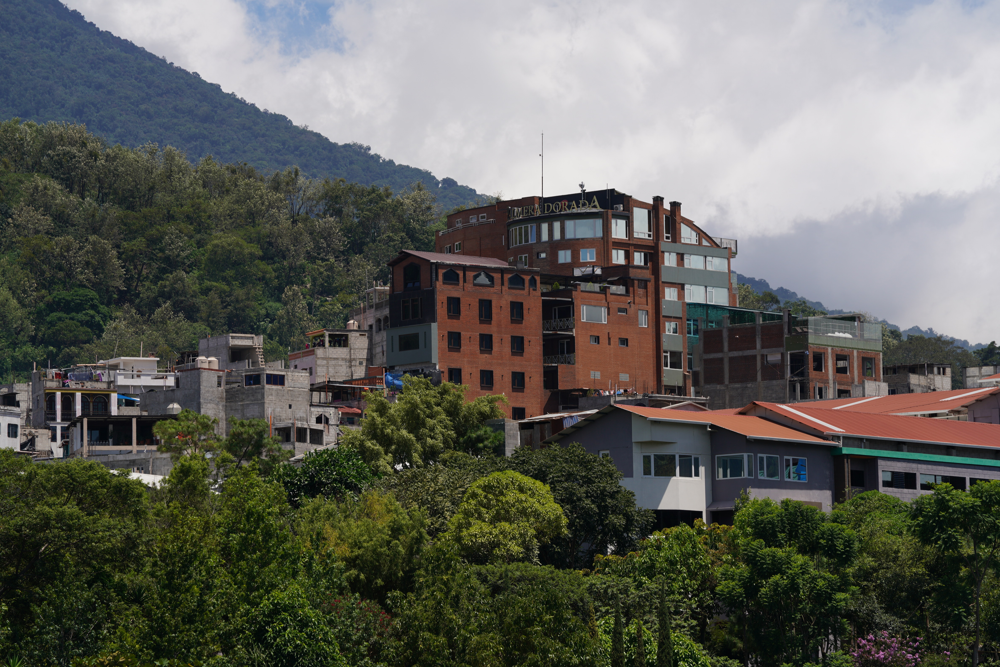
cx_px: 500
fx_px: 5555
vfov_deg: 6.9
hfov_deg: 10.3
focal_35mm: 200
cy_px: 334
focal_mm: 200
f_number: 6.3
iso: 100
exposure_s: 1/640
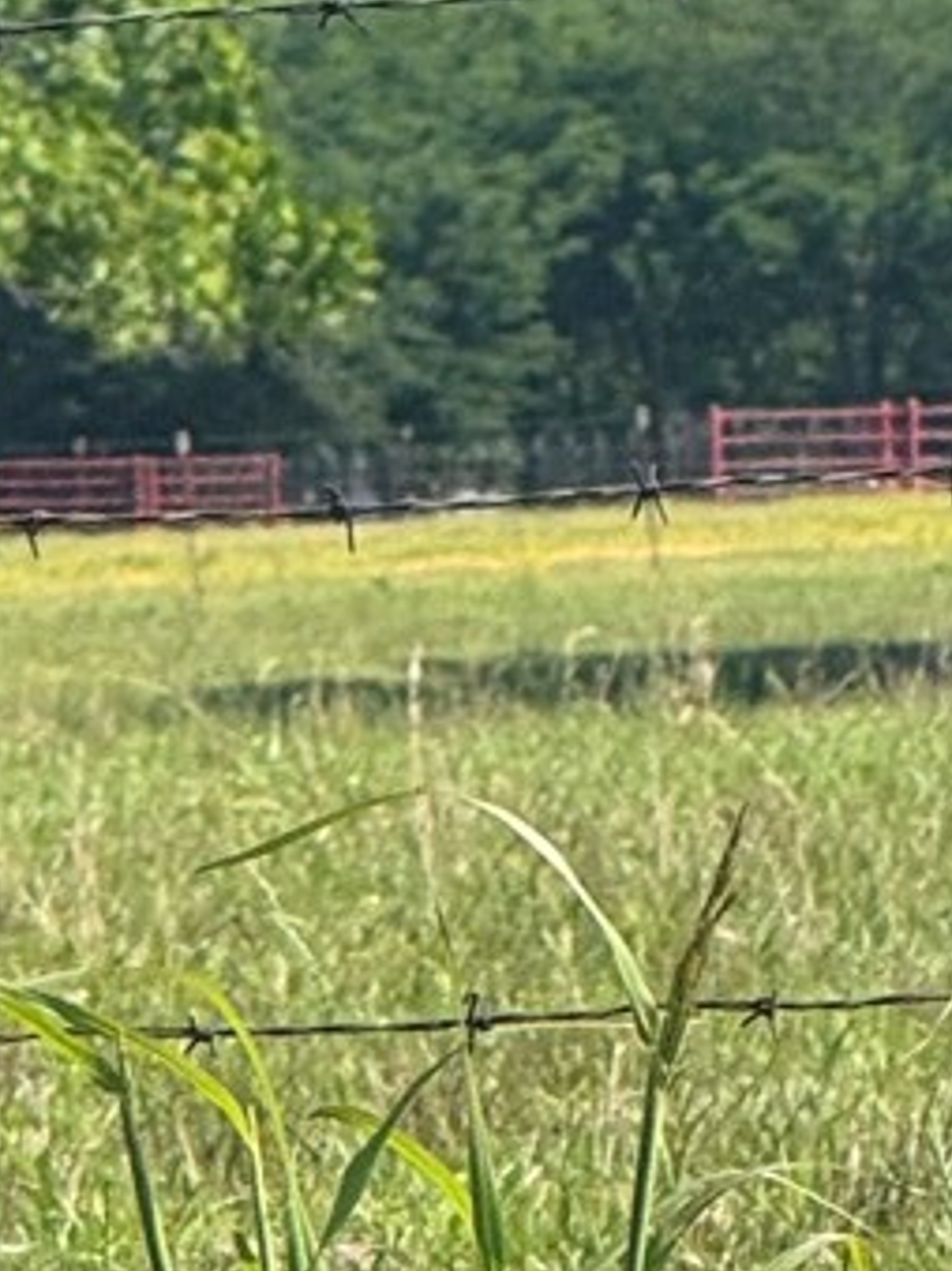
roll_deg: -0.1
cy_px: 1706
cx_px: 135
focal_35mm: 679
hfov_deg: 2.2
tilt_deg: -1.4
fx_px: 24914
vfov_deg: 2.9
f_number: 2.8
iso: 50
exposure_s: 1/784
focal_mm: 15.66
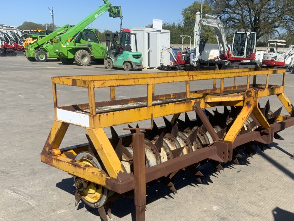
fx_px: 331
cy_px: 146
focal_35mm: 39
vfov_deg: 36.5
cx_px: 187
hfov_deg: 47.4
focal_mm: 3
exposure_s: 1/2227
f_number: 1.8
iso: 16
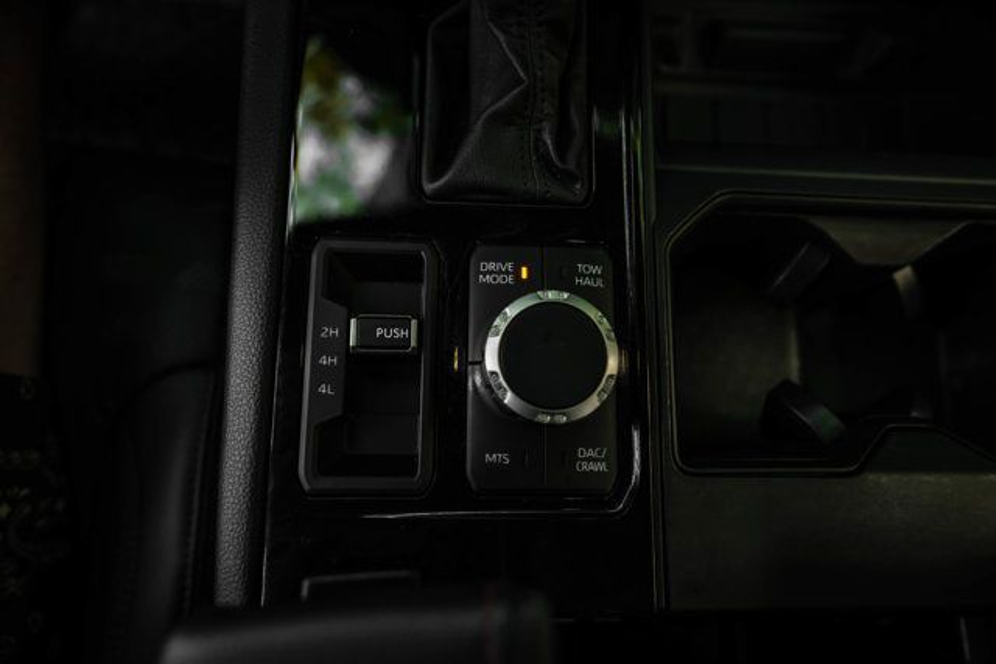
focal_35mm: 24
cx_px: 498
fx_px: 664
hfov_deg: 73.7
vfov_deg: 53.2
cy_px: 332
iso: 1250
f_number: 2.8
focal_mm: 24
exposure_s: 1/125
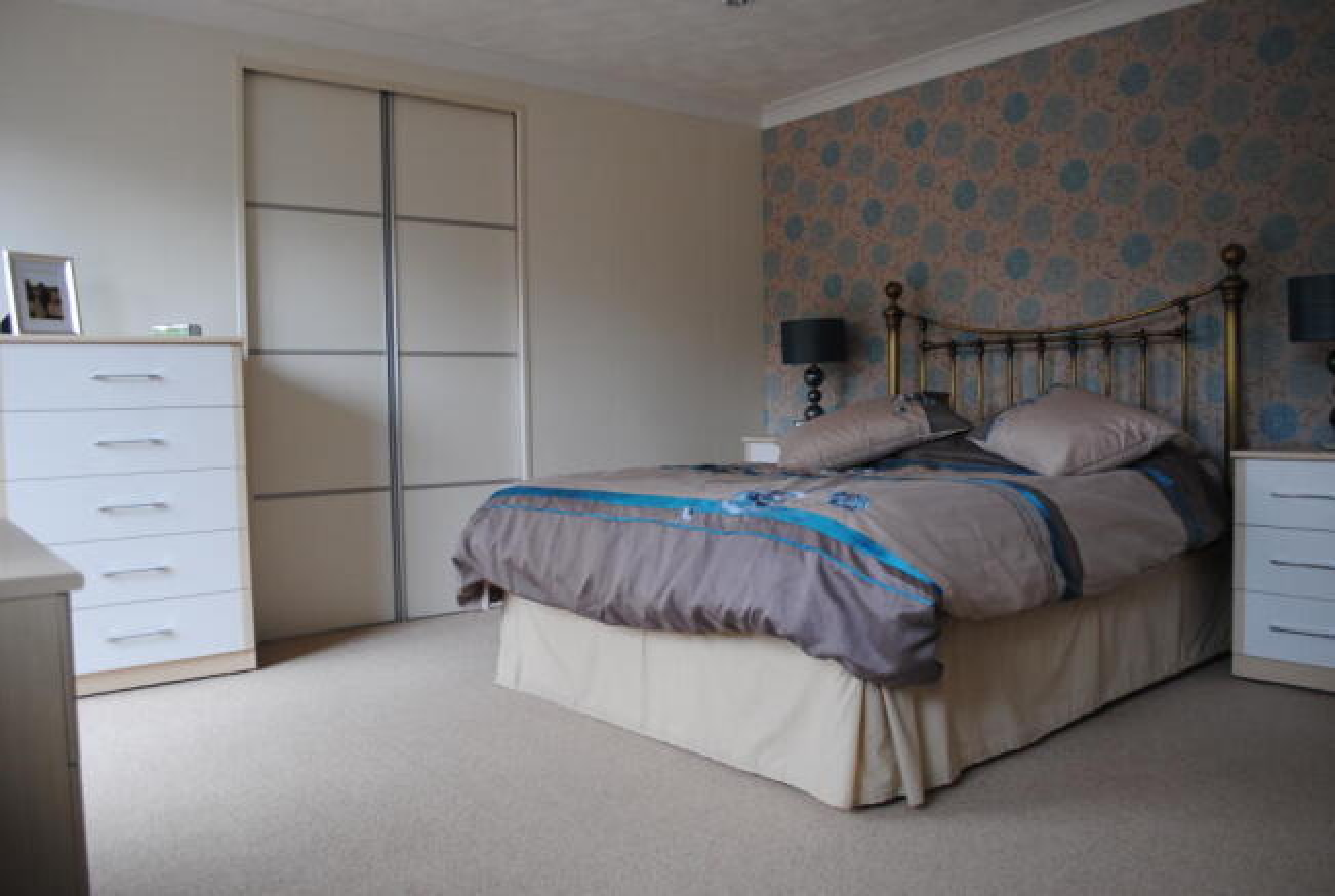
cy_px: 448
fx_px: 1003
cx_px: 668
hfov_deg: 67.3
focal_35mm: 27
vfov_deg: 48.1
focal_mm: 18
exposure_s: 1/60
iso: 200
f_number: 4
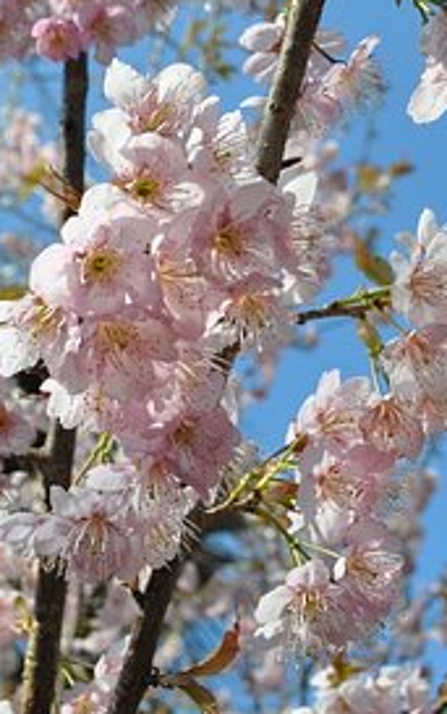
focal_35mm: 63
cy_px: 139
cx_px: 207
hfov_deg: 20.7
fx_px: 1226
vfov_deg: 31.6
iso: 200
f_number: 9
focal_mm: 22
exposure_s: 1/320
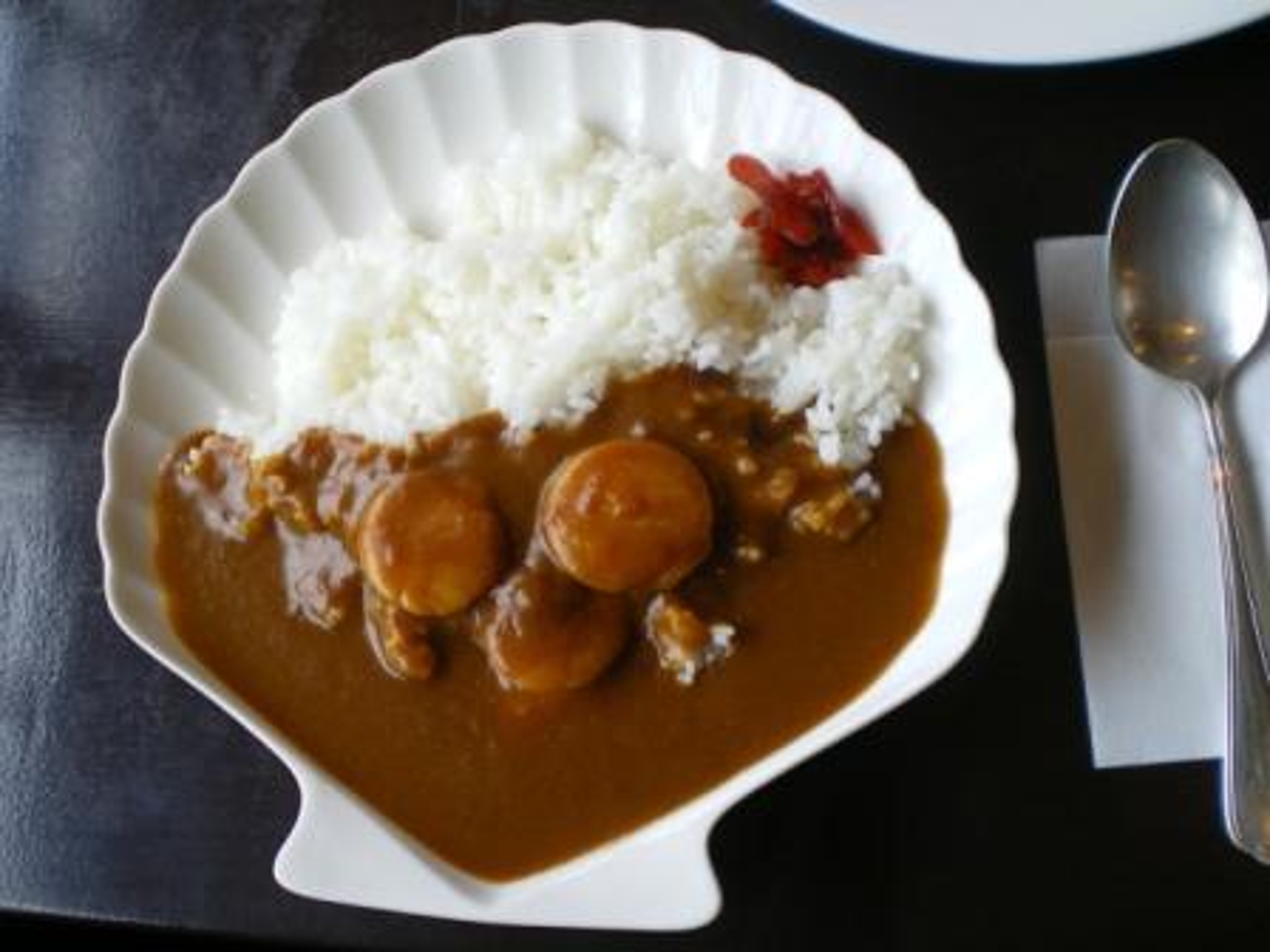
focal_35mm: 44
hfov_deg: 42.9
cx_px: 635
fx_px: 1614
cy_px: 476
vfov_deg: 32.9
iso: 125
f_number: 3.5
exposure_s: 1/50
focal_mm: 7.4
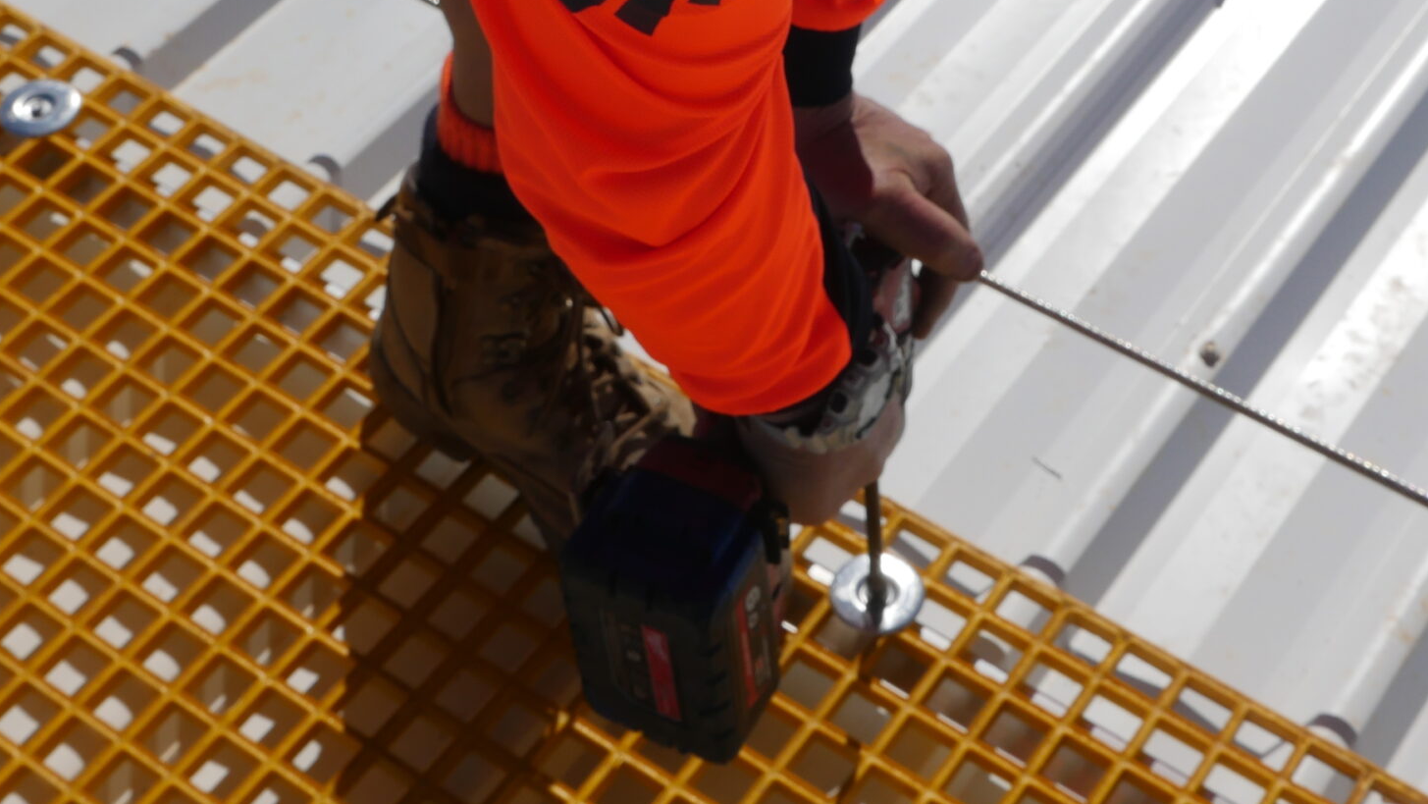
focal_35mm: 69
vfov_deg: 17.2
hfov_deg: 30.6
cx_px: 770
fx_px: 2613
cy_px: 32
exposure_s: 1/1300
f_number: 9
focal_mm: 18
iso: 200
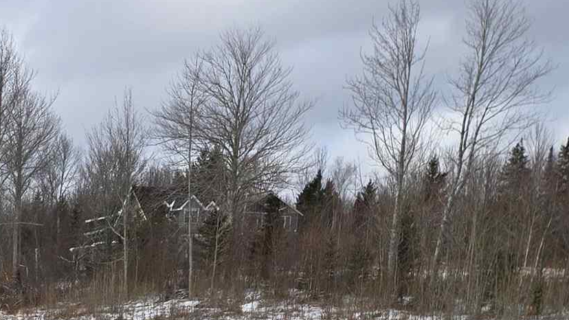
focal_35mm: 93
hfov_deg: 20.8
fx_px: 1403
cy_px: 744
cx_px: -174
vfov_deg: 11.1
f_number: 1.8
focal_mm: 5.4
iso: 25
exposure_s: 1/1354
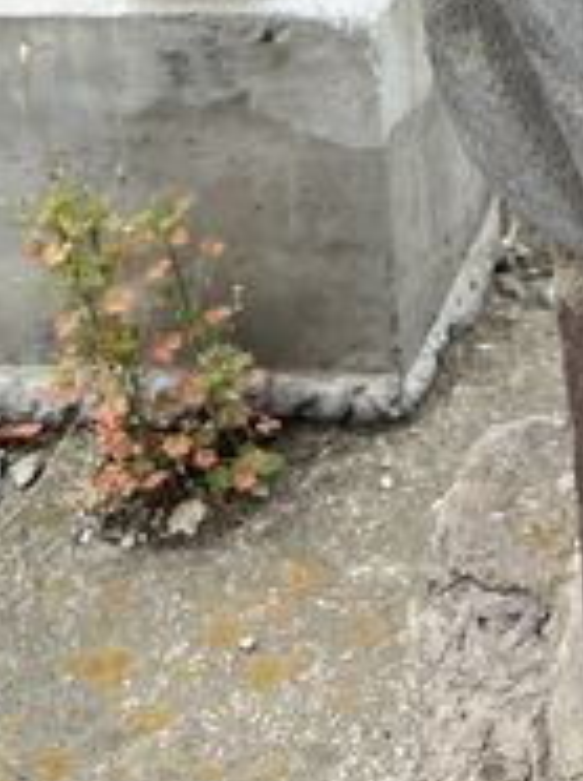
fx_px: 2521
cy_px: -831
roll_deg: +3.9
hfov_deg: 13.0
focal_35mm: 112
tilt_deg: -8.7
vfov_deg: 14.3
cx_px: 608
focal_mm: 5.7
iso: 50
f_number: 1.5
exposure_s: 1/833
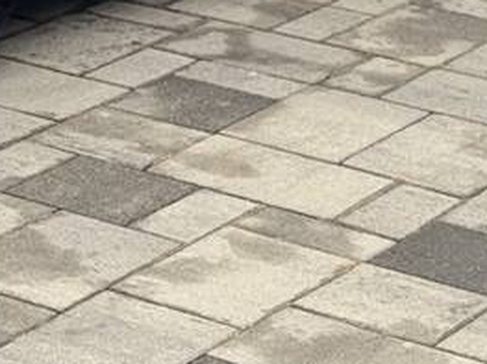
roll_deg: -0.4
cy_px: -432
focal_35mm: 219
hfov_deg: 9.0
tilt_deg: -8.2
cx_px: -39
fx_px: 3080
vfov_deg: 6.5
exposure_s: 1/307
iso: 64
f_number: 1.78
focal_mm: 6.76
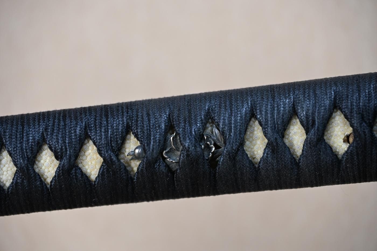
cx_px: 188
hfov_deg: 11.0
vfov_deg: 7.3
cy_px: 126
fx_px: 1963
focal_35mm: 188
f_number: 6
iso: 140
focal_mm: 125
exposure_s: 1/1.6
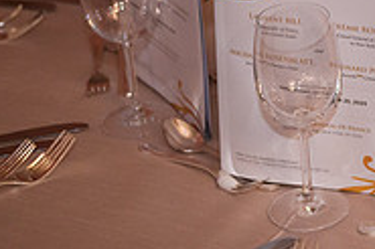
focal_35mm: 142
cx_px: 549
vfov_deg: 9.5
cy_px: -29
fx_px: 1478
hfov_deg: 13.7
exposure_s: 1/200
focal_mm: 44
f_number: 3.2
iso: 1600
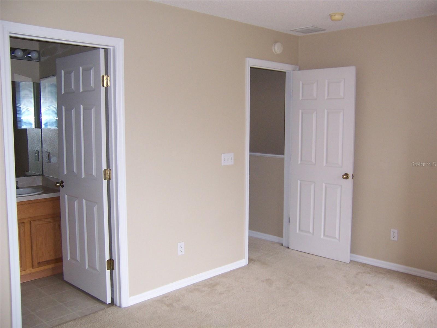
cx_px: 218
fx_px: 417
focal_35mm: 33
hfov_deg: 55.4
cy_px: 164
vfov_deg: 42.9
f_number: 2.8
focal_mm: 5.5
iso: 140
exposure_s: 1/60
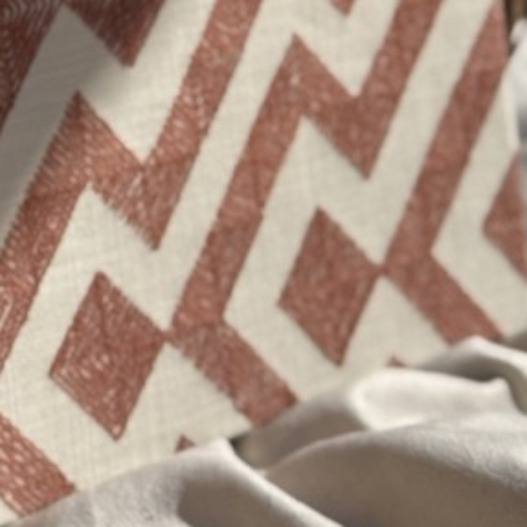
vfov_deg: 12.6
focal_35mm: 133
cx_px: -41
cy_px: -195
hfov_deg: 12.9
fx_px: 2291
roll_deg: -0.8
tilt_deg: -16.0
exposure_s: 1/9009
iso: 80
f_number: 1.78
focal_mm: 6.76
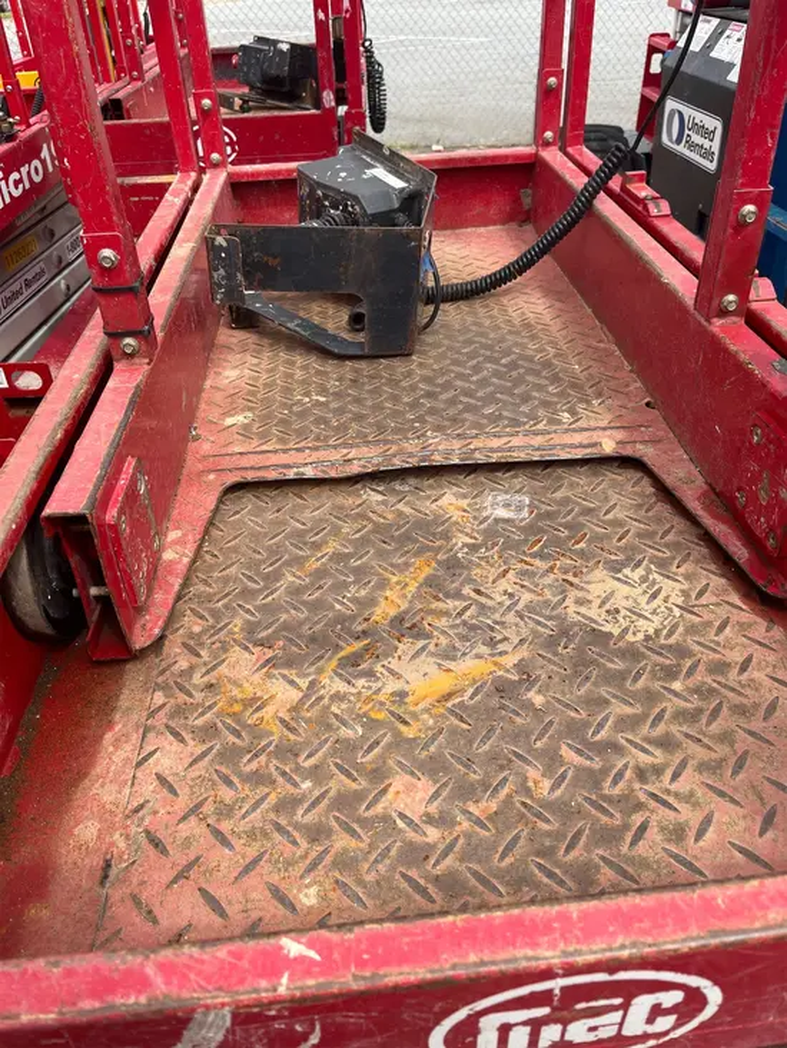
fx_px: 788
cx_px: 394
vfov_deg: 67.3
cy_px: 524
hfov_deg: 53.1
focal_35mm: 26
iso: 50
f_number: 1.6
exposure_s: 1/1600
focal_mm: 5.1
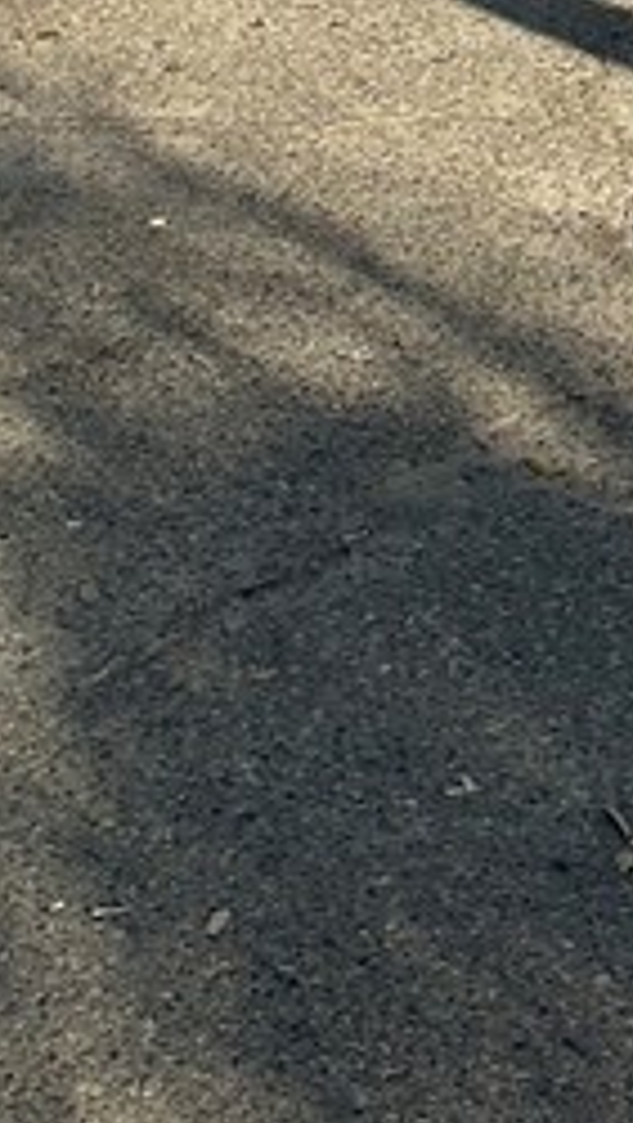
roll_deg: -0.8
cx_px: -45
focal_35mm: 107
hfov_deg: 11.2
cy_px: -579
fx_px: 3186
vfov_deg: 17.8
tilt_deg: +0.6
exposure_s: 1/5525
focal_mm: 6.86
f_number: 1.78
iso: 80
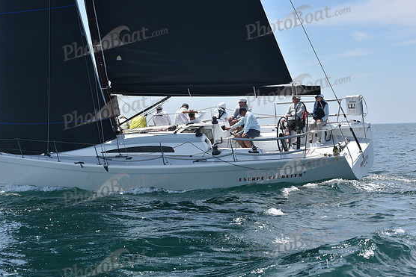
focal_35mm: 73
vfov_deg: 18.7
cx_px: 207
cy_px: 138
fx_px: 844
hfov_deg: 27.7
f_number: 8
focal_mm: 70
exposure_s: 1/800
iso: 250
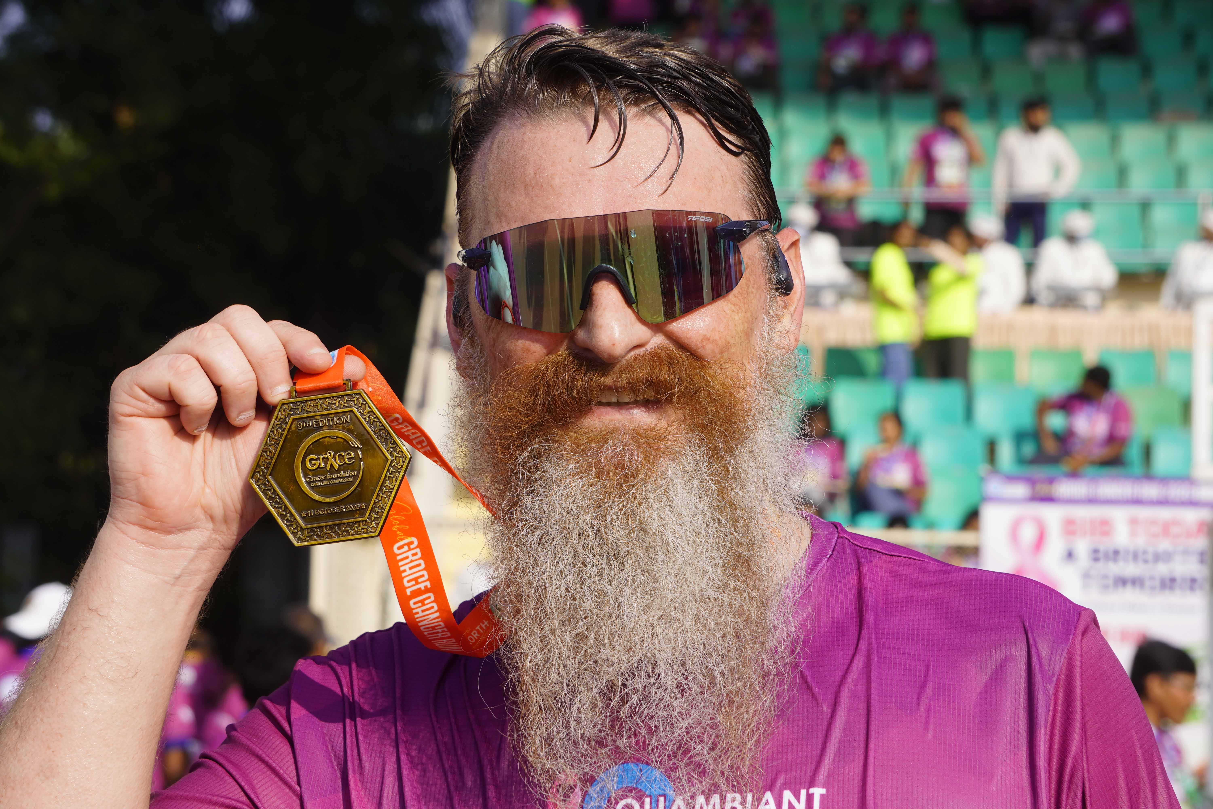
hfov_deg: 17.7
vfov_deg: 11.9
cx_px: 606
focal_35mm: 116
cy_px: 404
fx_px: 3891
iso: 100
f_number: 9
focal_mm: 77
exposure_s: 1/200
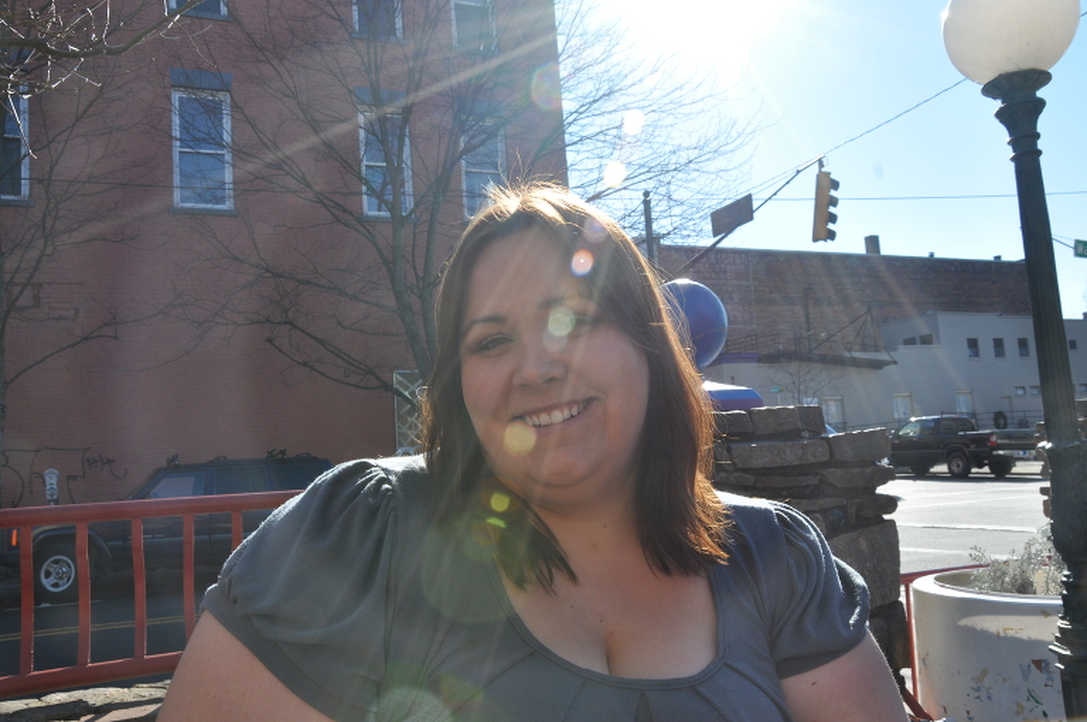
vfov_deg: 41.6
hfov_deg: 59.6
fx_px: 950
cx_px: 544
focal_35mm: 32
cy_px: 361
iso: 200
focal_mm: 21
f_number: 13
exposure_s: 1/160
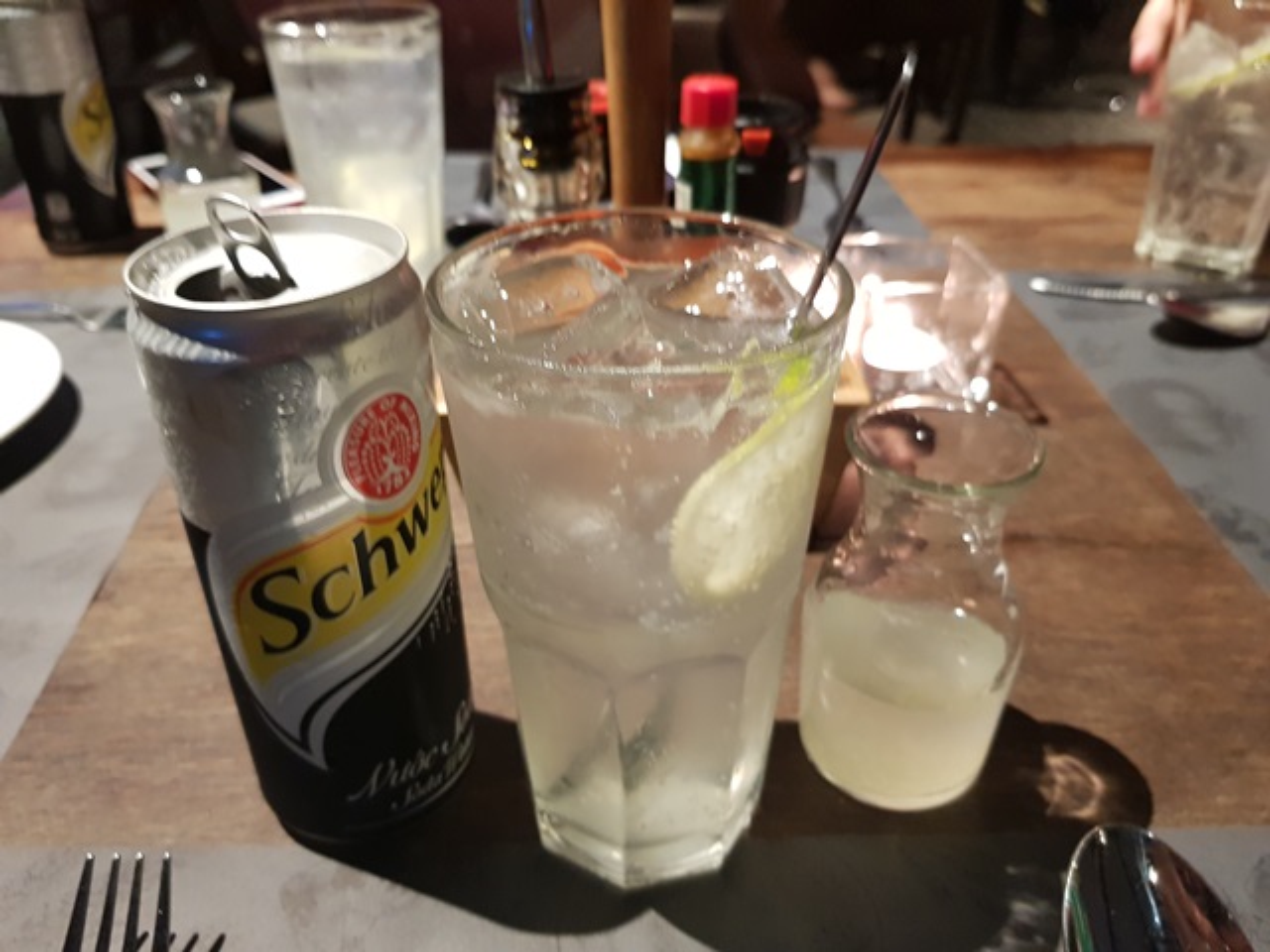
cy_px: 476
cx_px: 635
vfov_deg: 53.1
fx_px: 954
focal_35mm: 26
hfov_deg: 67.3
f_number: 1.7
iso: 200
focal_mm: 4.2
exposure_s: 1/13
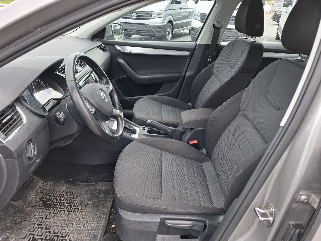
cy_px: 120
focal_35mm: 23
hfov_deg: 73.9
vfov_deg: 58.9
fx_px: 213
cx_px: 160
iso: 50
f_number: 1.8
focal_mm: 5.54
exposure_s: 1/102
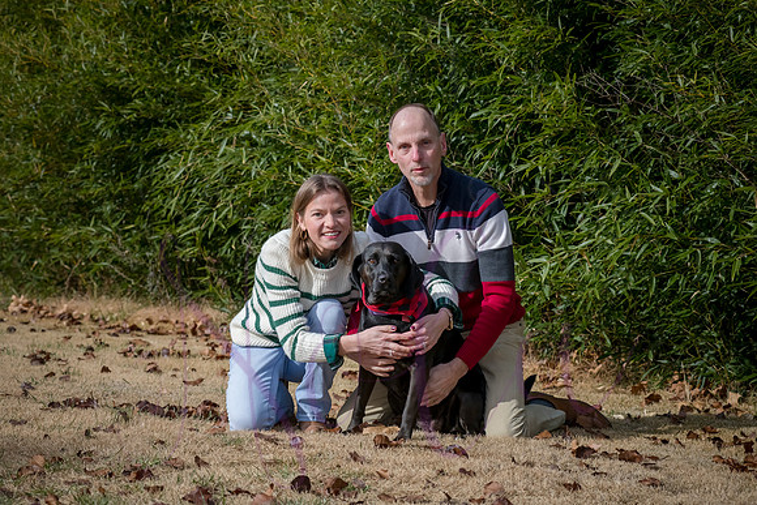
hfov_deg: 19.5
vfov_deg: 13.0
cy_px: 252
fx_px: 2208
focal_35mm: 105
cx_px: 378
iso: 400
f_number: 7.1
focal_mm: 105
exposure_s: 1/1000
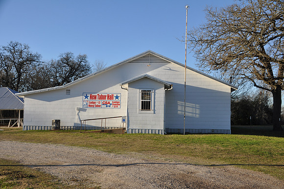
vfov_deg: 31.8
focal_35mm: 42
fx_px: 331
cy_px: 94
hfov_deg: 46.5
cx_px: 142
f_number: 8
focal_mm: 28
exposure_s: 1/250
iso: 200
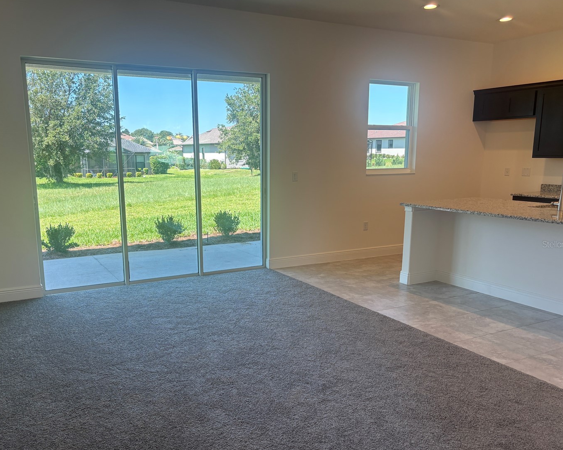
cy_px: 244
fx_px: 500
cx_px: 249
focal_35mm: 30
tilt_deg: -10.5
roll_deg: +0.4
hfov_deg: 58.6
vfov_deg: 48.4
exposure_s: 1/170
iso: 50
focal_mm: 5.96
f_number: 1.6
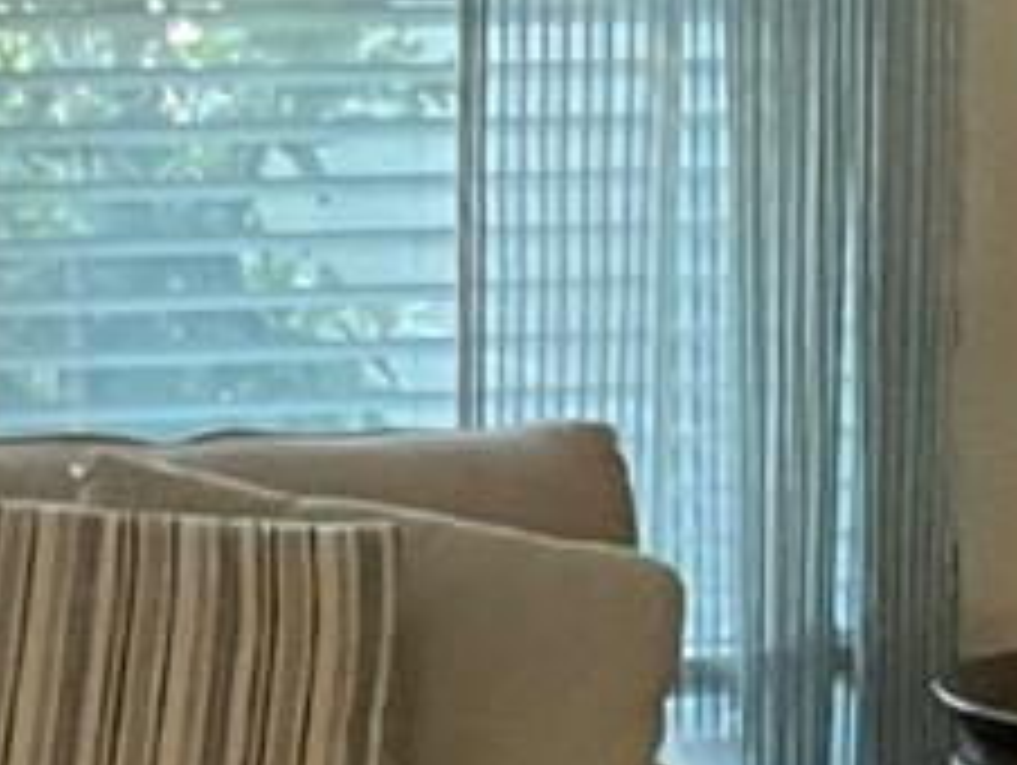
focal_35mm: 205
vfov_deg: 6.7
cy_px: 2074
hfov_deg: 9.6
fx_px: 6029
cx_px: 742
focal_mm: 3
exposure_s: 1/60
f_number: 1.8
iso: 160
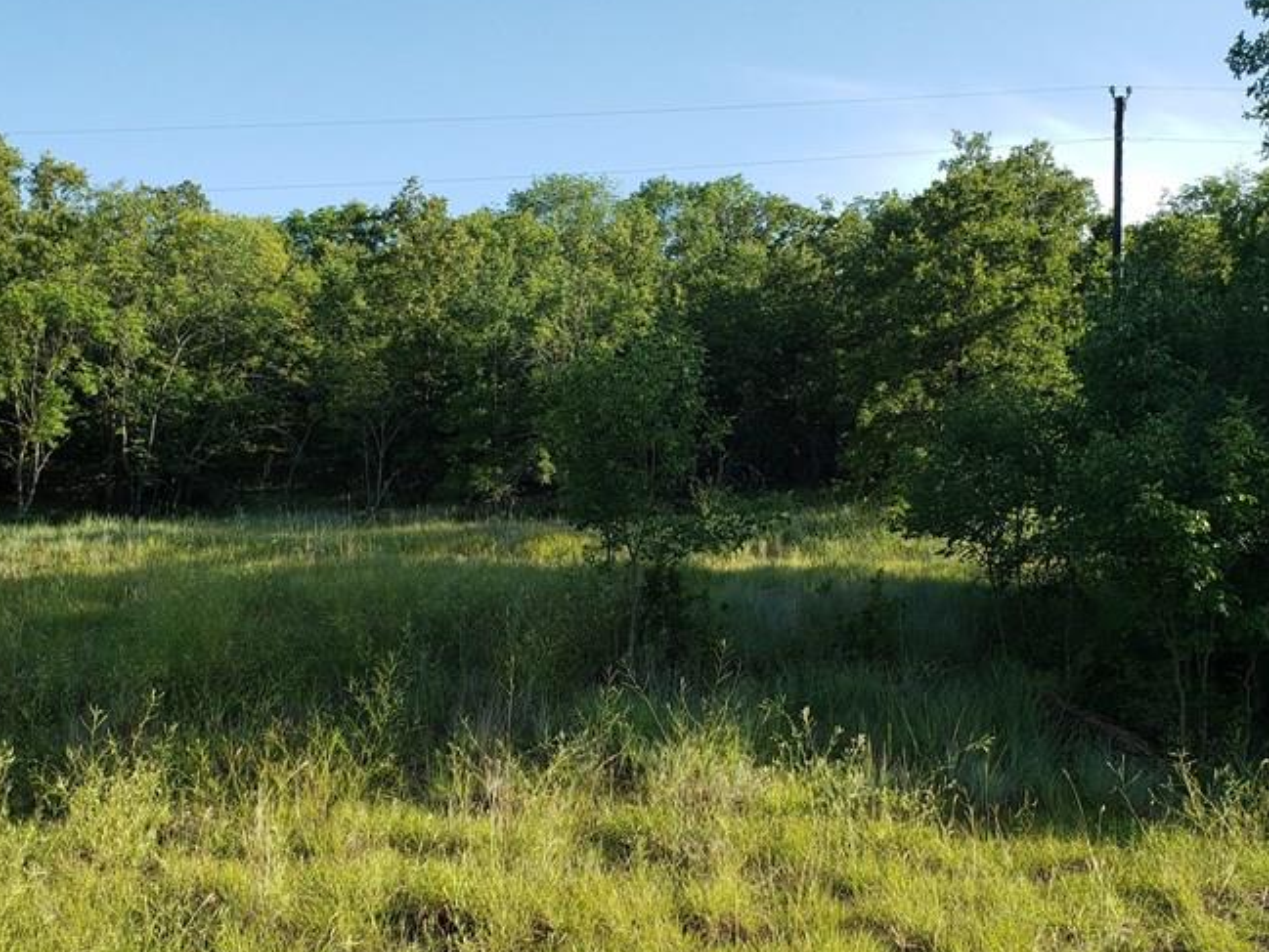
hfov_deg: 45.7
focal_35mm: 41
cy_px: 567
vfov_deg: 35.0
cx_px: 585
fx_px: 1503
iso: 50
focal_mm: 4.3
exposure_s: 1/579
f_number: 2.4
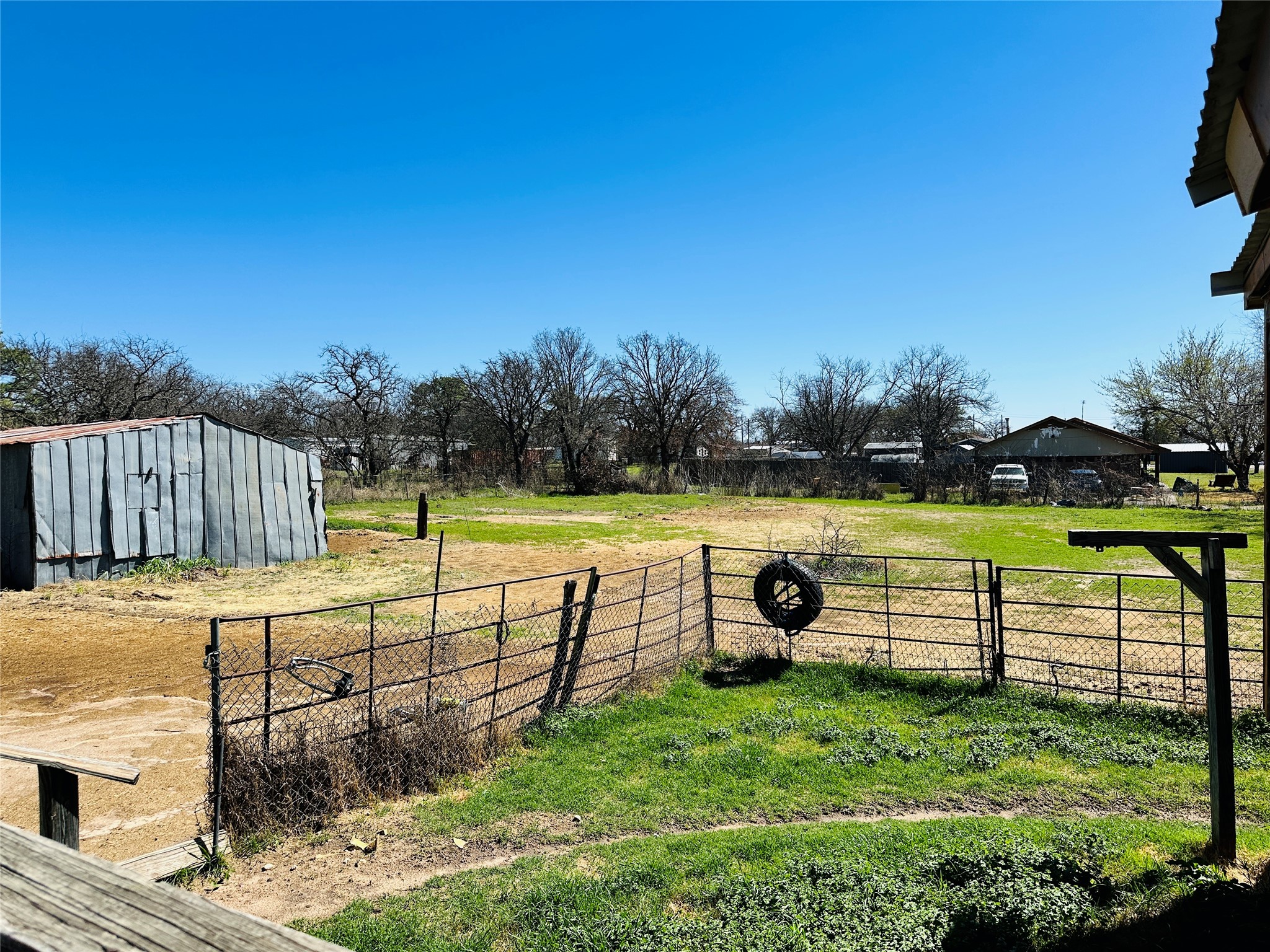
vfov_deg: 56.8
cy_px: 476
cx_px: 635
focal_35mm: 24
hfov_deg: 71.6
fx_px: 881
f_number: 1.78
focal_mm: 6.86
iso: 80
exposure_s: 1/5000
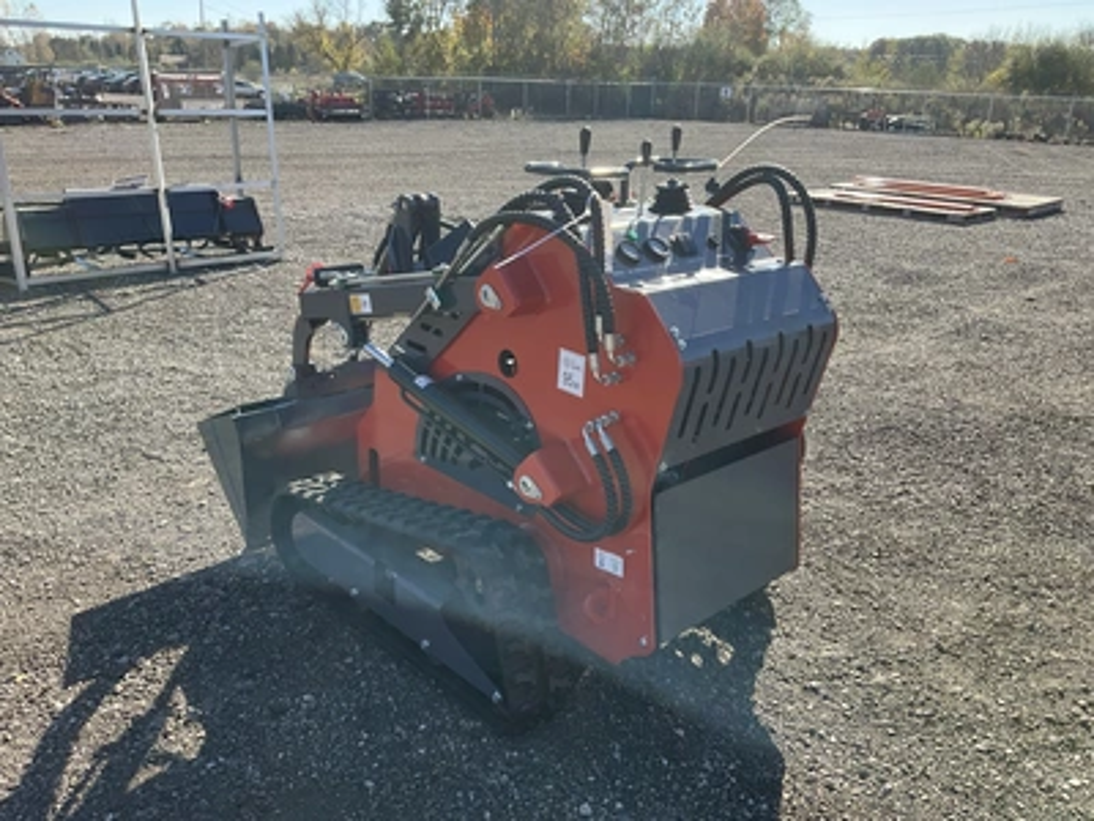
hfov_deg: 61.7
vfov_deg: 48.2
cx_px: 547
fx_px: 917
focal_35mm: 29
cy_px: 410
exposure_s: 1/650
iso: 25
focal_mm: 3
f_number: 1.8
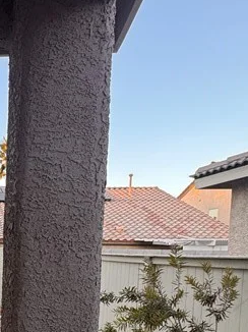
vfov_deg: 40.5
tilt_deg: -4.1
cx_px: -106
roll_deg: -0.9
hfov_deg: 25.9
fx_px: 421
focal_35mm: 44
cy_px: 282
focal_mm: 2.22
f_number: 2.2
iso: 40
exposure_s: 1/129
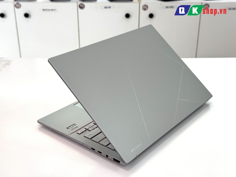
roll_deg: +1.1
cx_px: 118
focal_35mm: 48
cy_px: 88
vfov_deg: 30.3
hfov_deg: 39.7
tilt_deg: -24.4
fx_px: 327
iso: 50
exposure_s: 1/154
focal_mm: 6.76
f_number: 1.78
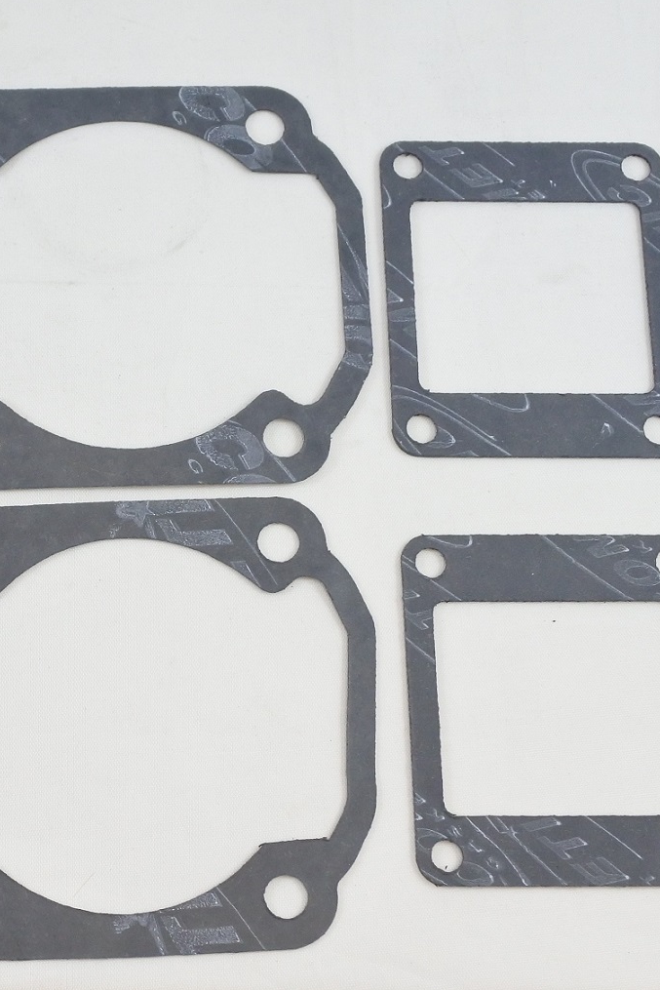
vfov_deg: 38.2
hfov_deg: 25.2
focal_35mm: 52
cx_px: 66
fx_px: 1429
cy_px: 492
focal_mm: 12.8
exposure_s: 1/160
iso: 400
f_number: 4
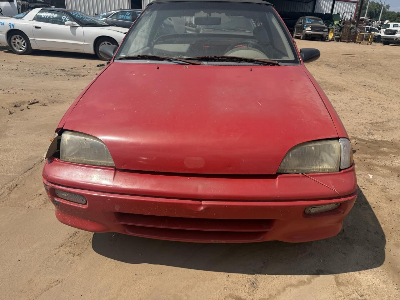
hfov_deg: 71.6
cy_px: 150
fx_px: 277
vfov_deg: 56.8
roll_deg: -2.8
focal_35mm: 24
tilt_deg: -24.7
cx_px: 200
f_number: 1.78
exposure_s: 1/8130
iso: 125
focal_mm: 6.76
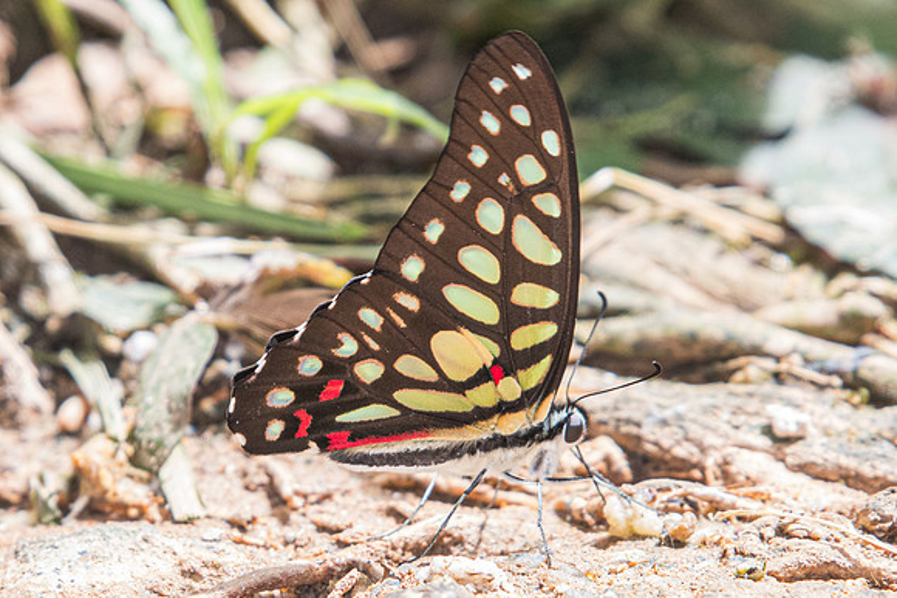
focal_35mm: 964
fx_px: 24022
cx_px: 498
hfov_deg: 2.1
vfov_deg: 1.4
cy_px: 321
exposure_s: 1/250
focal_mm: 400
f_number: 6.3
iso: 800
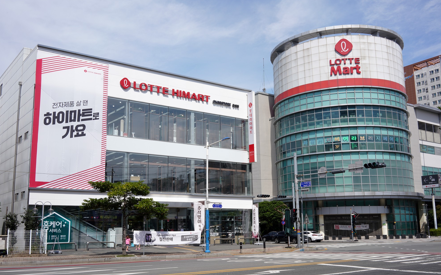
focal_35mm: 36
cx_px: 220
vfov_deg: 35.3
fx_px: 433
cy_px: 138
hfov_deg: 54.0
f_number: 18
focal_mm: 35
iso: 200
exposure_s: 1/100
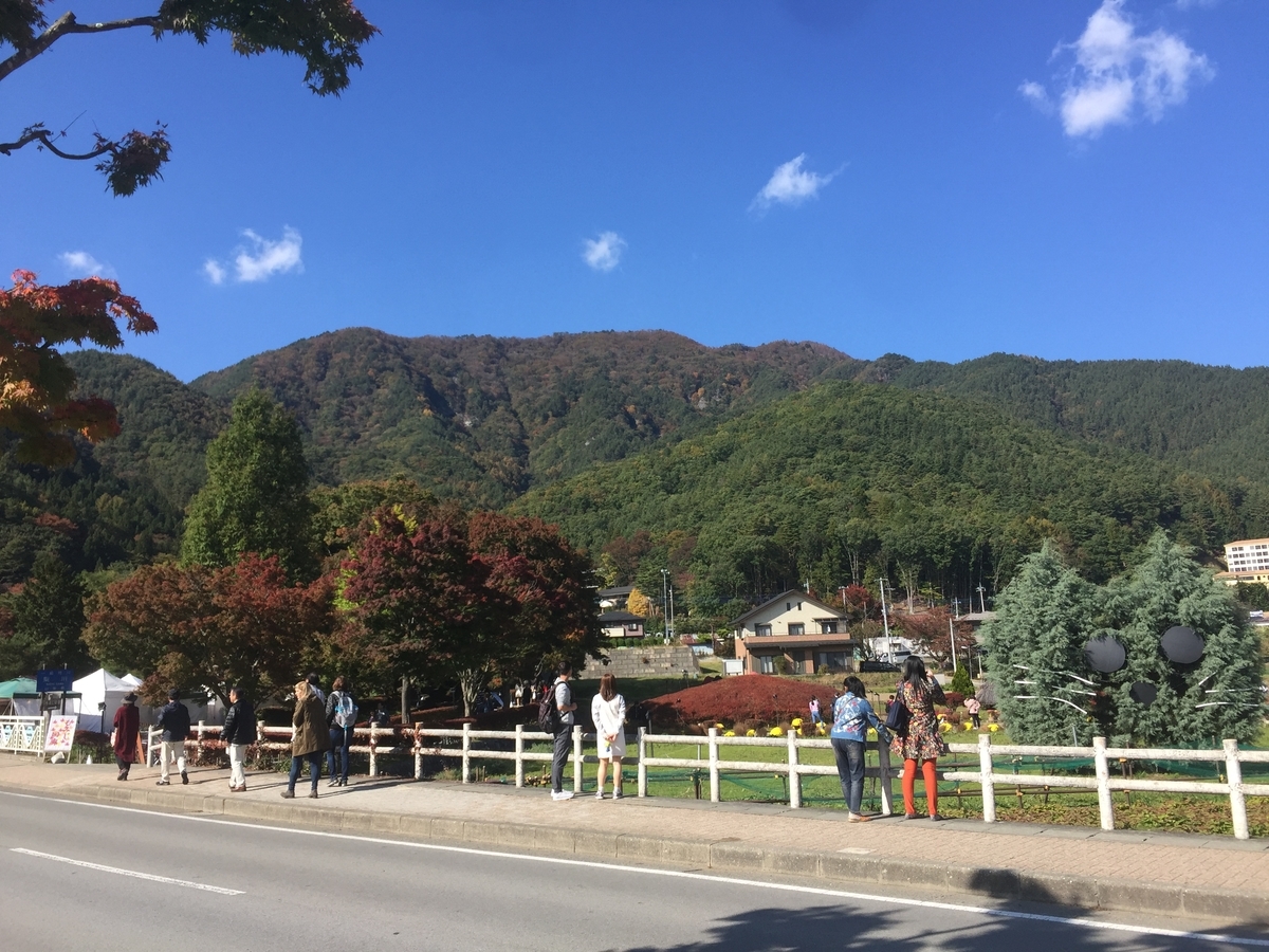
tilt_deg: +11.5
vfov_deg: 48.2
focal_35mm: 29
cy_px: 476
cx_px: 634
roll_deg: +0.3
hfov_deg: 61.7
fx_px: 1063
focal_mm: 4.15
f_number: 2.2
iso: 32
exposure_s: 1/1163
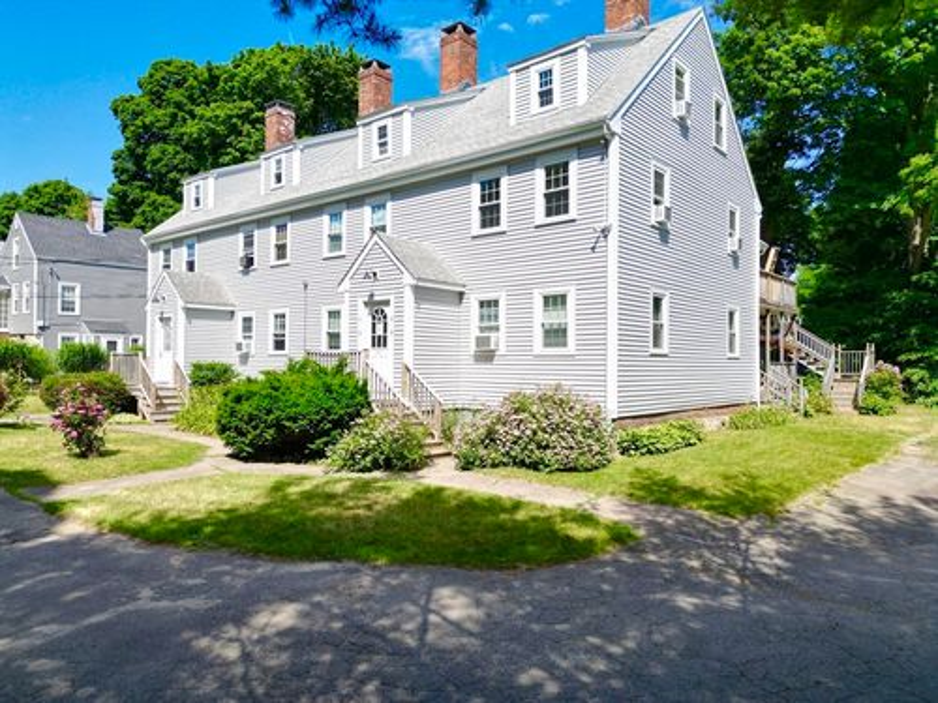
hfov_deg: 71.6
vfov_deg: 56.8
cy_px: 352
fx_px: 650
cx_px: 469
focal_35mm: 24
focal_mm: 6.72
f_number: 1.7
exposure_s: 1/2000
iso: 100
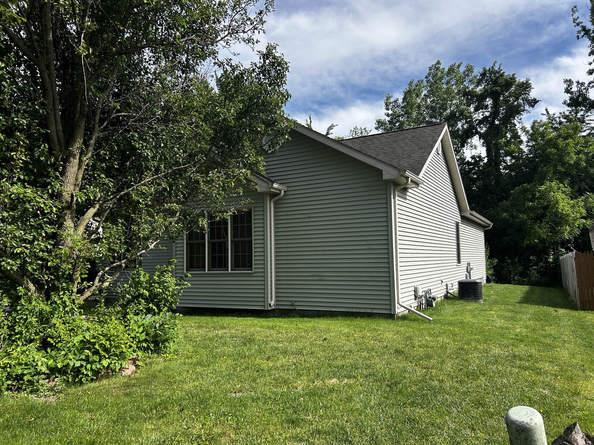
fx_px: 446
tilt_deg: +3.9
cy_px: 222
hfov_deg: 67.3
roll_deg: +0.9
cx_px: 297
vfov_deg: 53.1
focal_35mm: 26
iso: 50
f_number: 1.5
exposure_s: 1/2457
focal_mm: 5.7
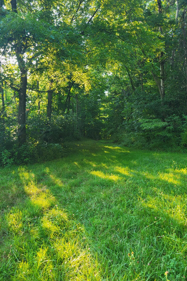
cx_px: 92
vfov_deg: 65.5
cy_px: 137
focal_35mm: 28
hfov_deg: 46.4
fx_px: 218
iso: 50
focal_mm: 5.4
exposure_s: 1/120
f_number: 1.8
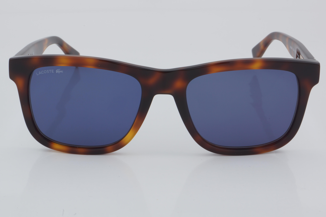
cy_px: 108
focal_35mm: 82
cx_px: 163
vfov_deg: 16.6
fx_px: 747
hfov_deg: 24.6
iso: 100
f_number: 32
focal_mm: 55
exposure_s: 1/4
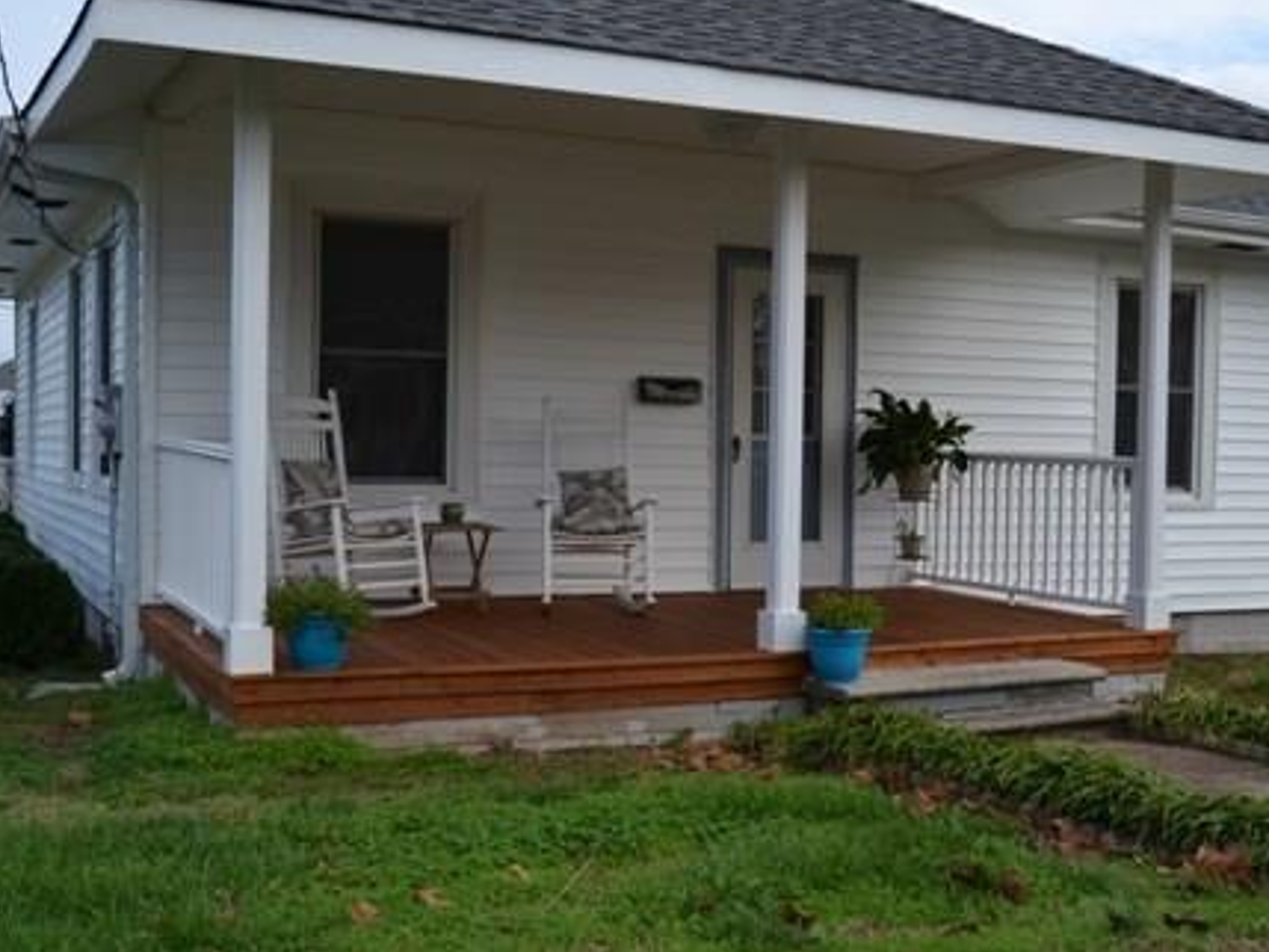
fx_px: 1577
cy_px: 504
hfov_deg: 43.6
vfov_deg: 33.6
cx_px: 778
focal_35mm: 43
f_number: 6.3
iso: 100
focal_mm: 20
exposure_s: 1/160
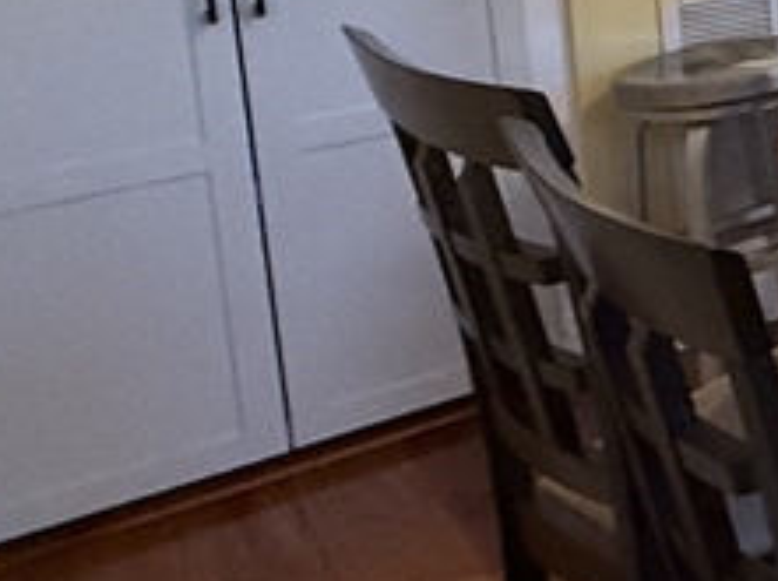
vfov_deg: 20.7
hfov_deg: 18.1
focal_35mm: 65
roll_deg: +2.0
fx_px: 1459
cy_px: -162
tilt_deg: -6.7
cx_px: 1612
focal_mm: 2.22
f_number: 2.2
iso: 500
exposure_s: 1/60
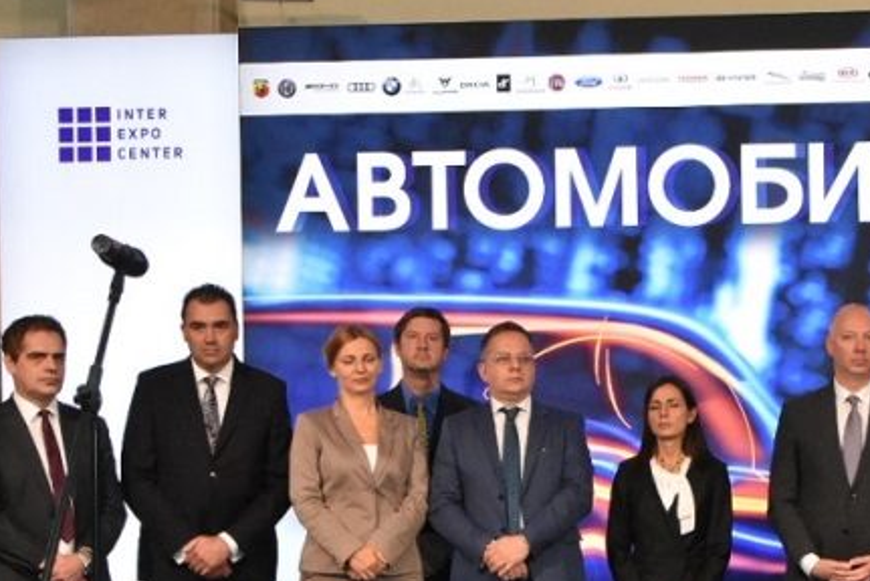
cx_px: 755
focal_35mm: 96
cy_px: 618
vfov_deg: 14.0
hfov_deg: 20.8
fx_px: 2326
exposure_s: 1/200
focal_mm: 27
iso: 4000
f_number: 6.3
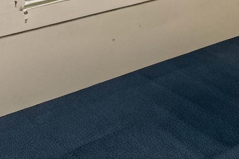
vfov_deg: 20.5
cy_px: -110
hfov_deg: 31.7
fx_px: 338
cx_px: 295
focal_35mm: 51
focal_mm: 10
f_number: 5.6
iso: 7200
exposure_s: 1/60
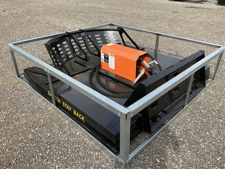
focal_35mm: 29
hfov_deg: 61.7
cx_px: 112
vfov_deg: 48.2
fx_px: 188
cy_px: 84
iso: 25
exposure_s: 1/855
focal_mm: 3
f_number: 1.8
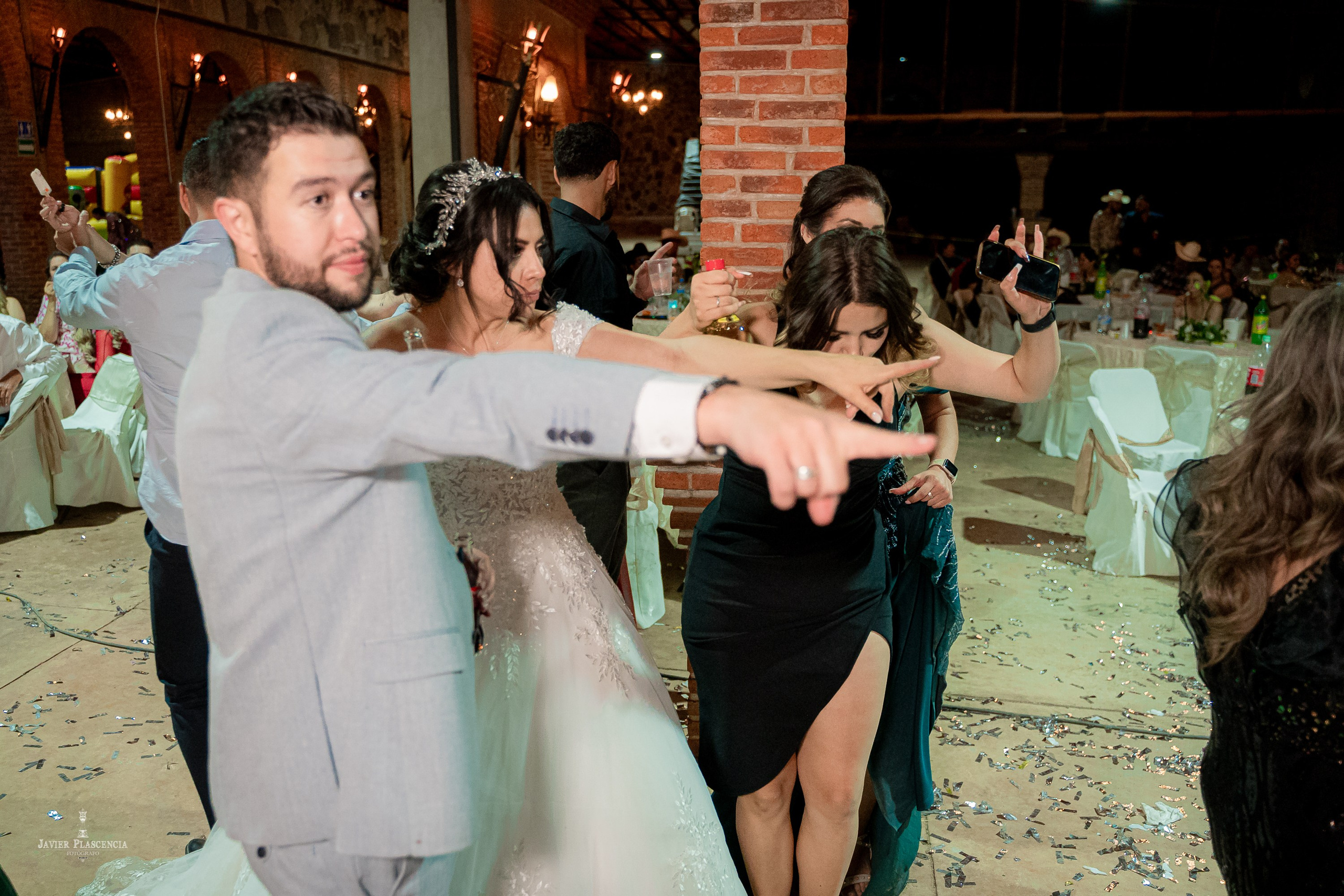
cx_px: 620
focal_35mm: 30
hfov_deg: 61.6
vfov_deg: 43.3
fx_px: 1127
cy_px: 483
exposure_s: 1/250
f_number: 3.2
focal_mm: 28
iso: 5000
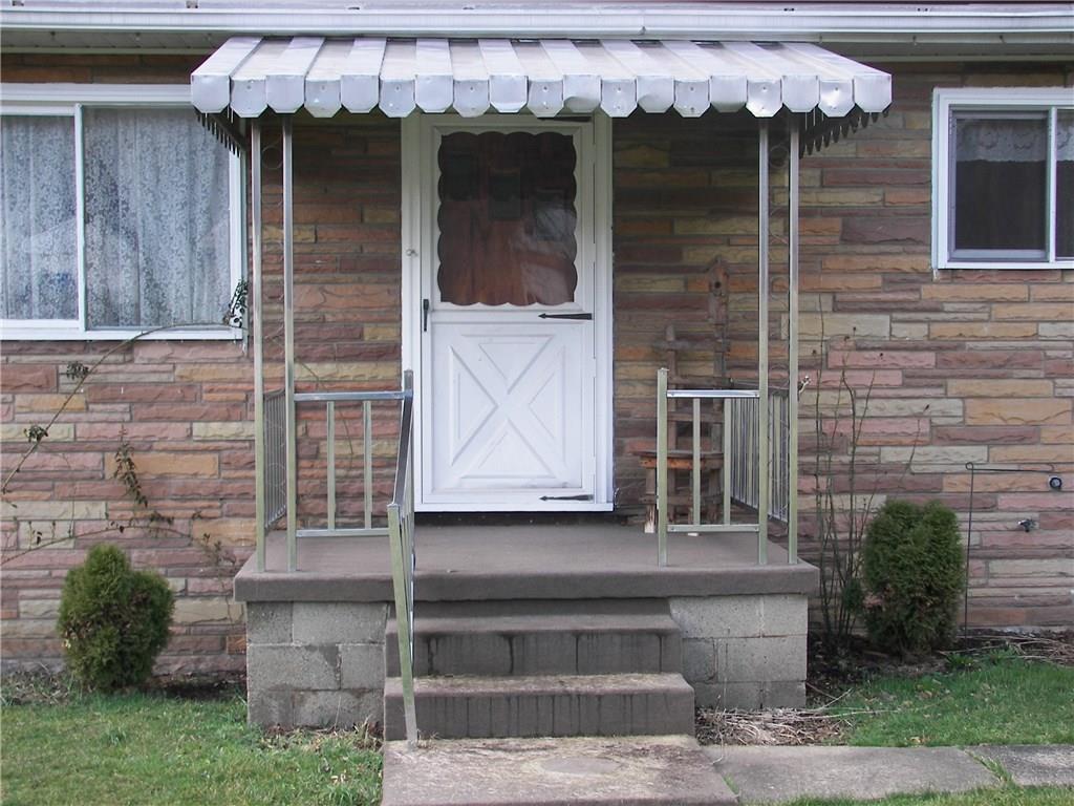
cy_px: 403
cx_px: 537
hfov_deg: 34.9
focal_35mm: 55
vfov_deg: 26.6
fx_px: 1706
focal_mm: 9.2
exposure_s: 1/125
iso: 50
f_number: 2.8
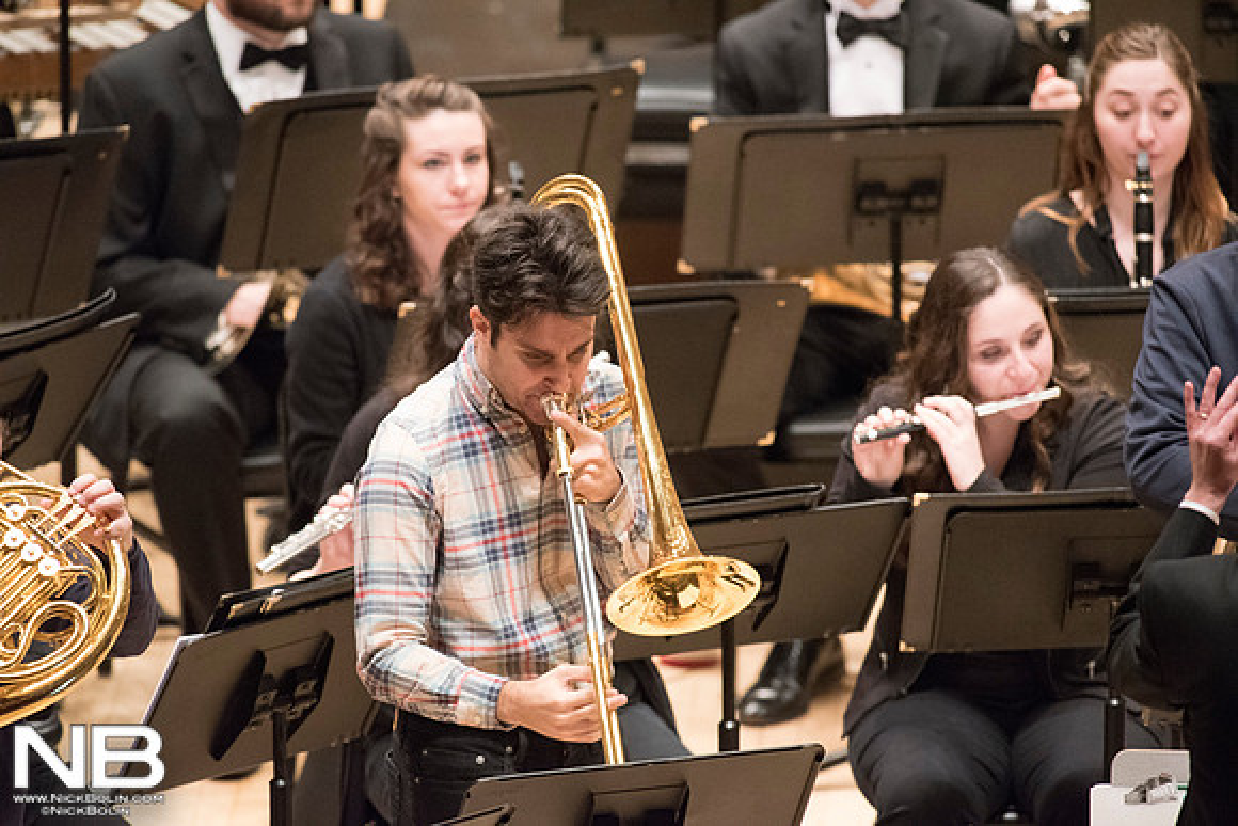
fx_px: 20637
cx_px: 619
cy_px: 413
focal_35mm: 600
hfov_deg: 3.4
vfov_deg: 2.3
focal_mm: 600
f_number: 6.3
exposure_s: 1/160
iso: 12800
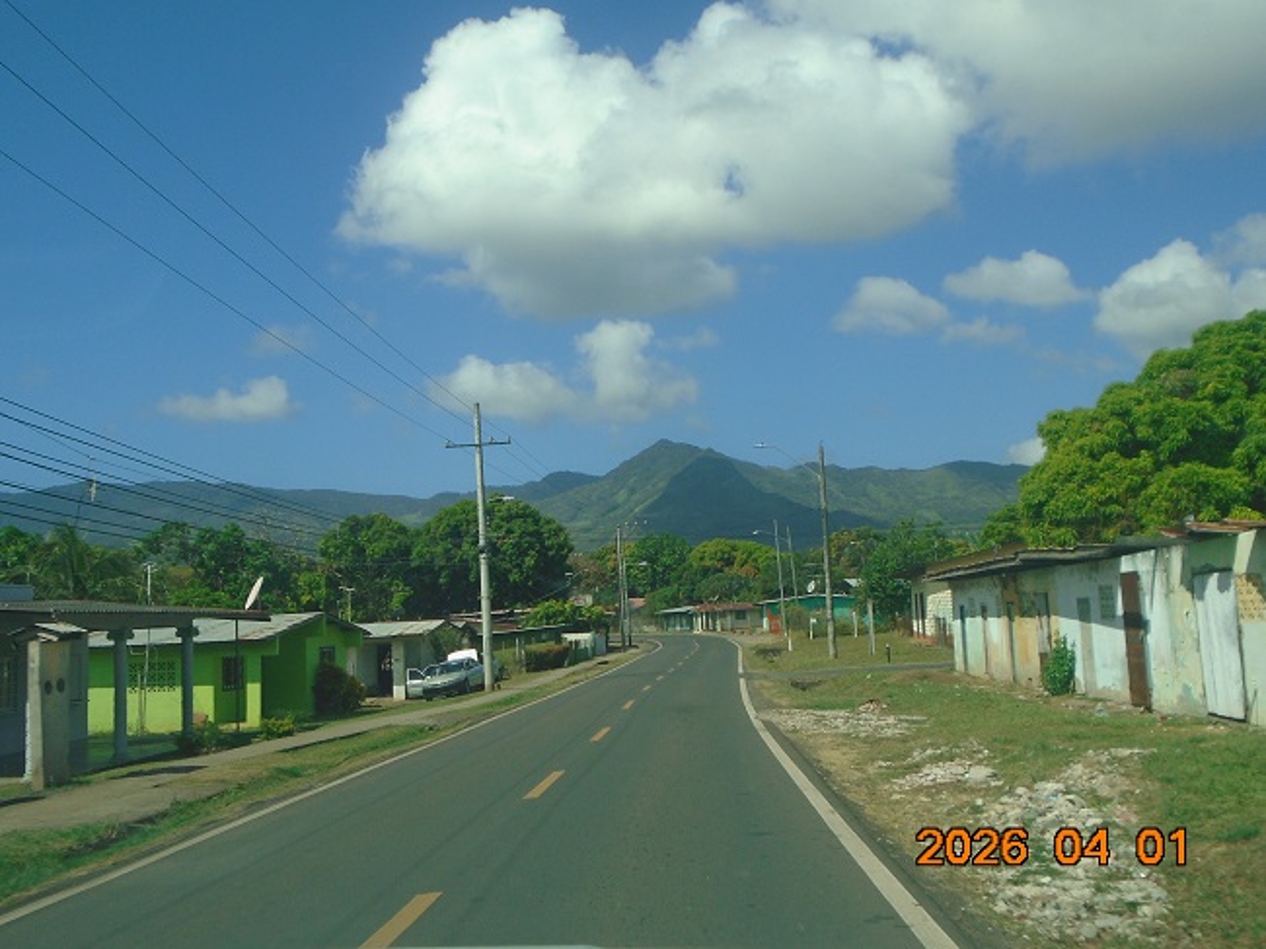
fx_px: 1316
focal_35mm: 36
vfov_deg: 39.6
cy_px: 474
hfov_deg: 51.4
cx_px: 633
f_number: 9.5
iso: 100
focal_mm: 6.4
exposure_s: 1/160
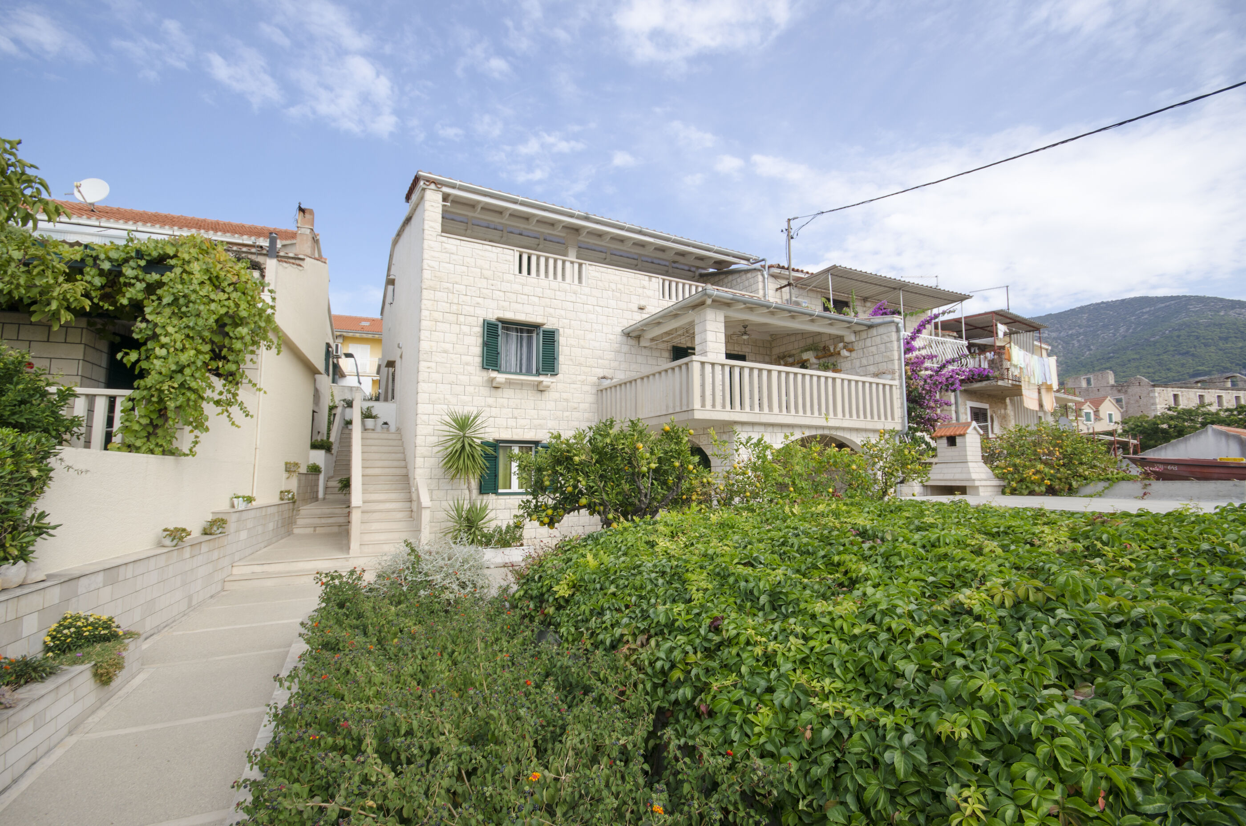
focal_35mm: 15
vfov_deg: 77.1
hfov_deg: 100.5
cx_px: 623
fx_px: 518
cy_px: 413
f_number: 8
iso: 100
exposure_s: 1/160
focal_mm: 10
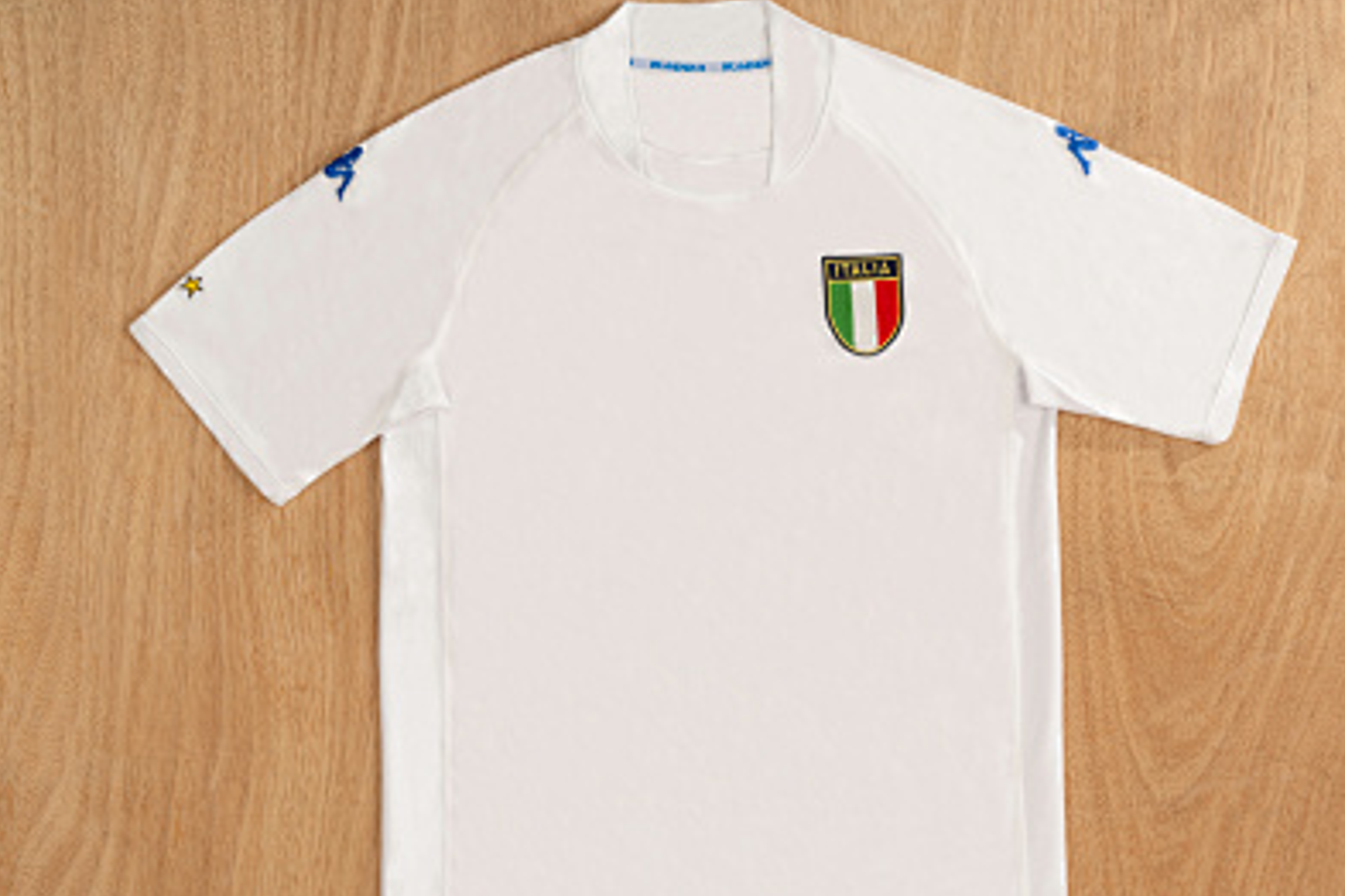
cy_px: 498
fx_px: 2615
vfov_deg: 19.4
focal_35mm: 70
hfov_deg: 28.8
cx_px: 767
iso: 100
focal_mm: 55
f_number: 11
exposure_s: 1/125
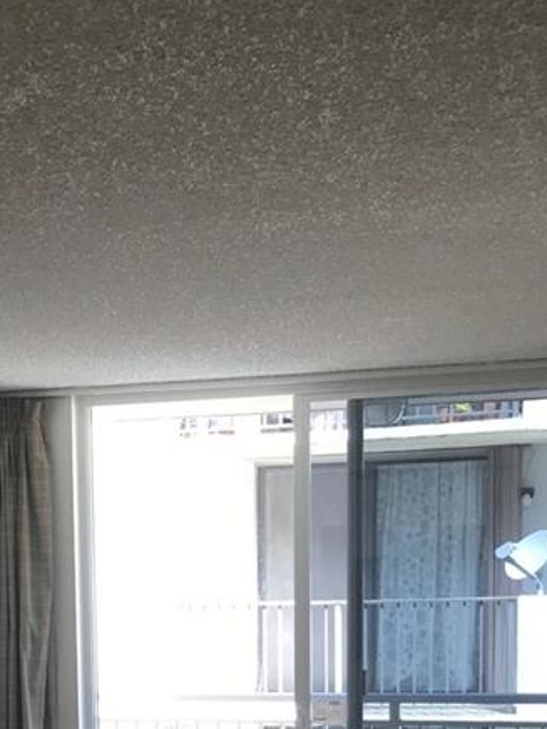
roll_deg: +0.9
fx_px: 1622
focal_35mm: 77
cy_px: 838
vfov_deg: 23.5
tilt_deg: -7.4
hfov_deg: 18.9
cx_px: 105
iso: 20
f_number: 1.8
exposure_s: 1/129
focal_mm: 3.99
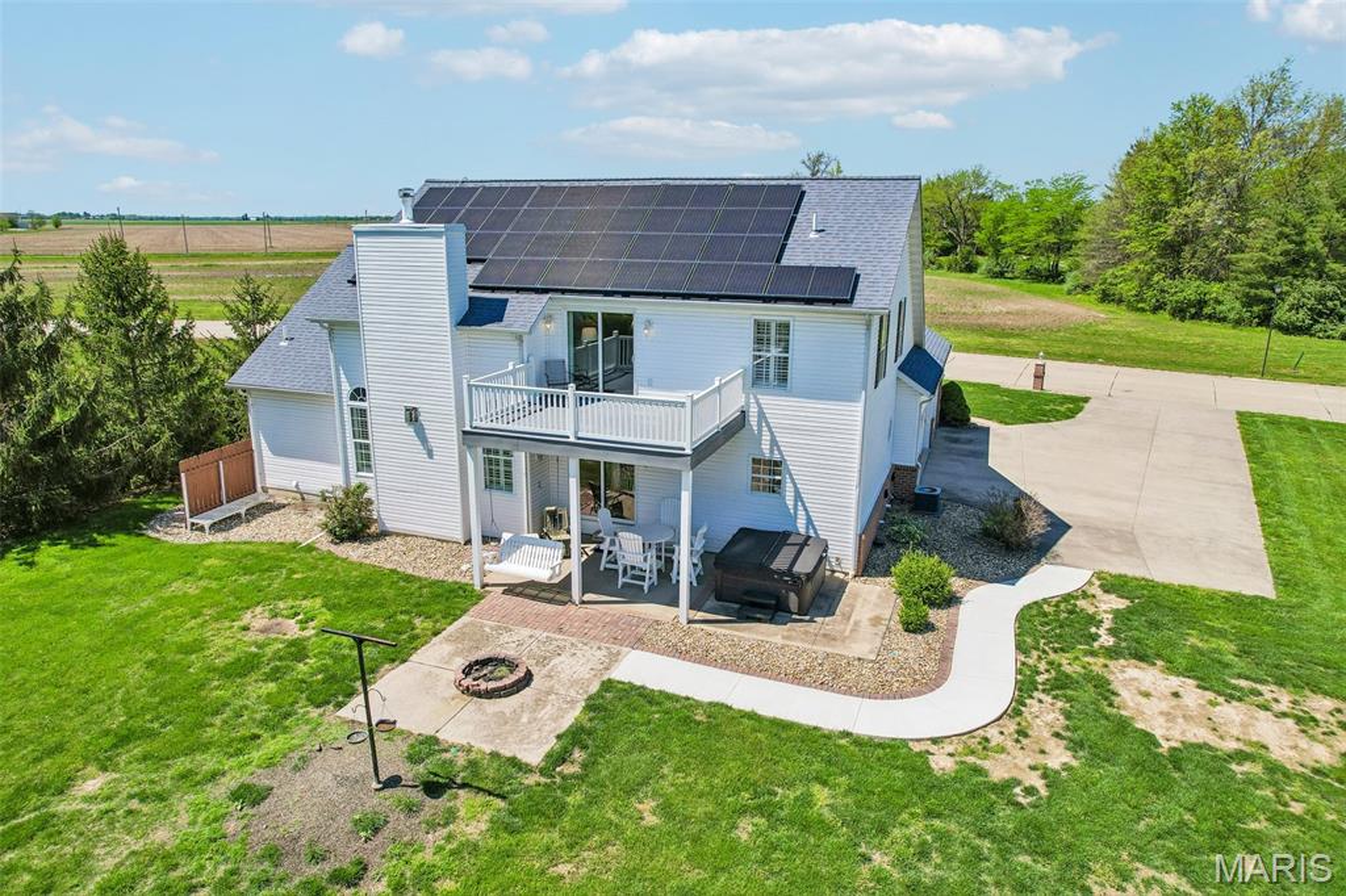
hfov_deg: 78.6
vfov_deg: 57.2
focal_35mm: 22
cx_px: 673
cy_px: 448
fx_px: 822
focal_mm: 8.4
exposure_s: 1/3000
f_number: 2.8
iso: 100
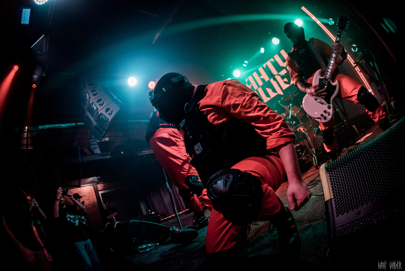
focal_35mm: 15
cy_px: 136
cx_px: 202
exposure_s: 1/250
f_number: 3.5
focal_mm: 15
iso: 2000
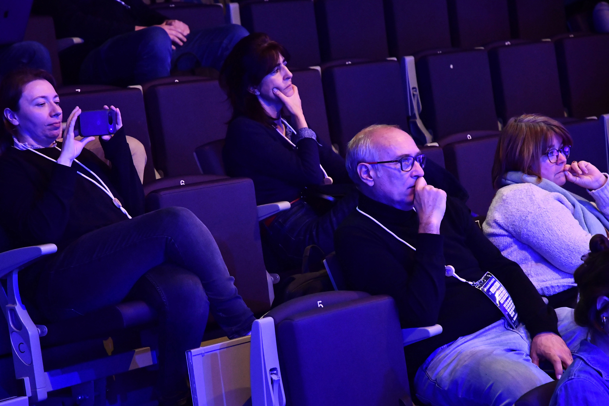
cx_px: 303
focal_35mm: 121
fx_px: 2047
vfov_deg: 11.3
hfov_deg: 16.9
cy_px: 203
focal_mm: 80
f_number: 4
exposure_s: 1/40
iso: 3200
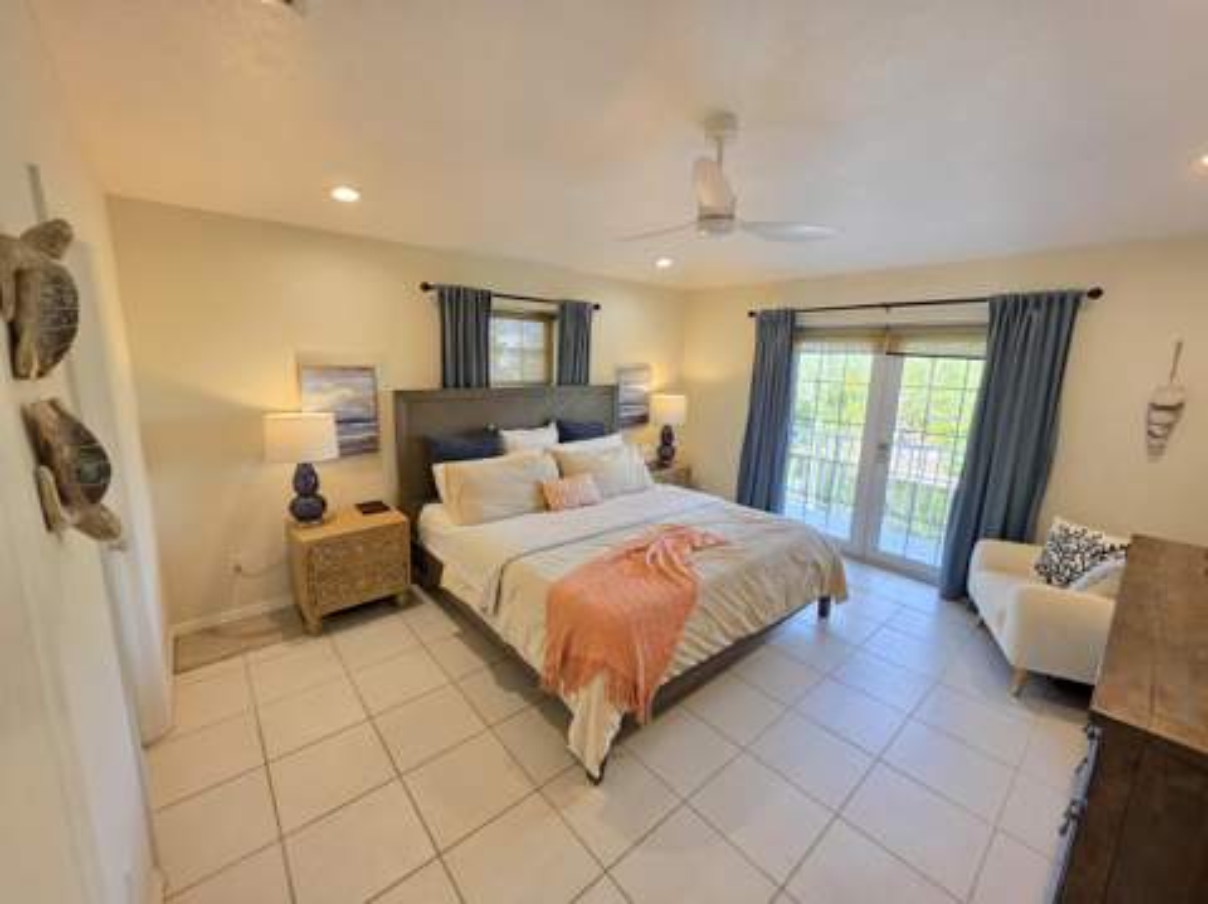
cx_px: 604
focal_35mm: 13
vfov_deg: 89.8
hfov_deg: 106.2
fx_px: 453
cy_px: 452
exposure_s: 1/120
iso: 125
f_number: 1.9
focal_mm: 2.2
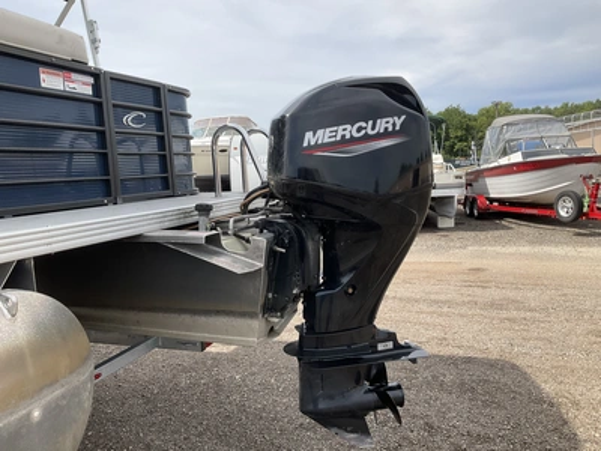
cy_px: 226
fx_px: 503
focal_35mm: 29
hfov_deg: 61.7
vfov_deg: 48.2
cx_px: 300
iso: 25
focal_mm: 3
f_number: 1.8
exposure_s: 1/1221
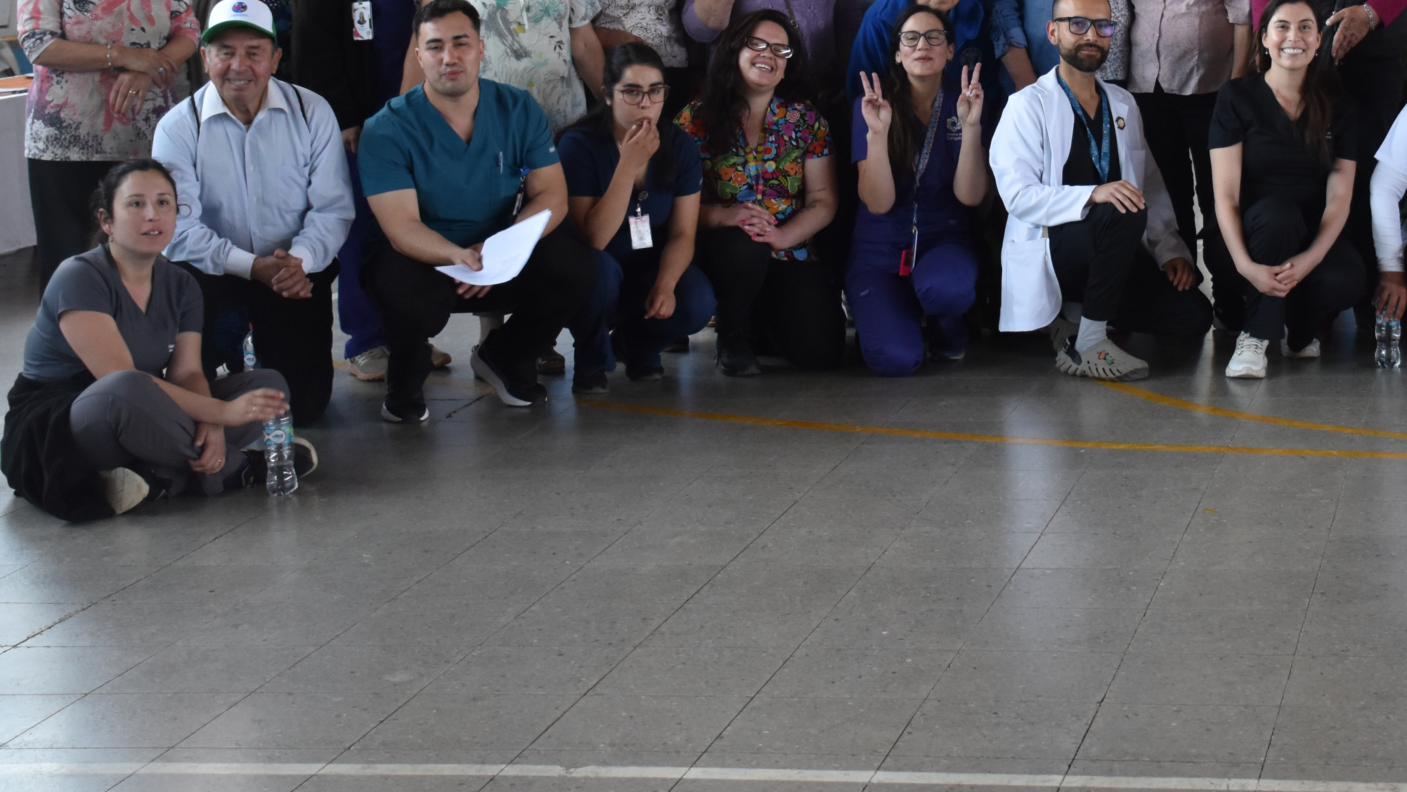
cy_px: 53
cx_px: 1044
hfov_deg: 26.8
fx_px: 2910
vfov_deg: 15.3
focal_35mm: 78
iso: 900
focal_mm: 30
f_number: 4
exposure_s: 1/60
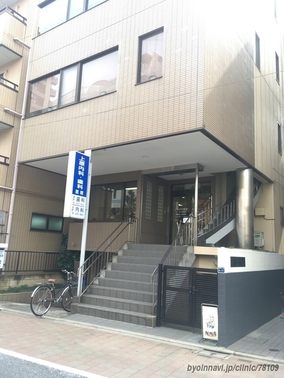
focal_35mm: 29
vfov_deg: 61.7
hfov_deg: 48.2
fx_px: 317
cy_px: 189
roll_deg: -1.0
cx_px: 142
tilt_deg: +10.4
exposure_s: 1/120
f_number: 2.2
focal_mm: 4.15
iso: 25
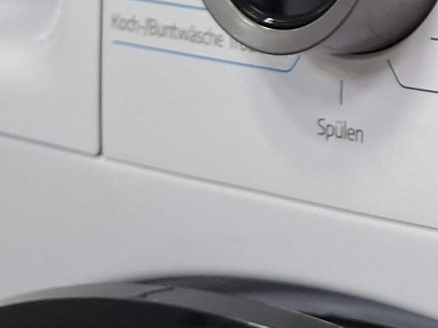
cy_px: 5
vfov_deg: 14.0
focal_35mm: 104
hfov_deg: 14.9
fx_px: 1315
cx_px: 916
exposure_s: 1/60
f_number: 1.8
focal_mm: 5.54
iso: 320
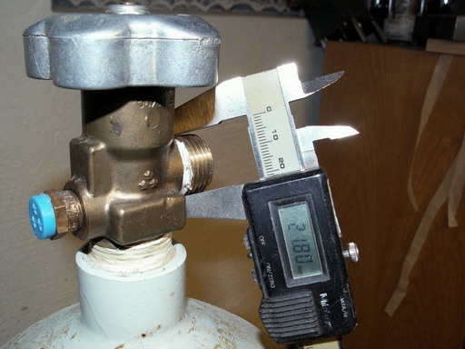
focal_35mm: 35
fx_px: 470
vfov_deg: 40.7
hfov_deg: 52.6
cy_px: 174
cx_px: 232
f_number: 4.5
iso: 160
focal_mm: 5.86
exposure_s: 1/40
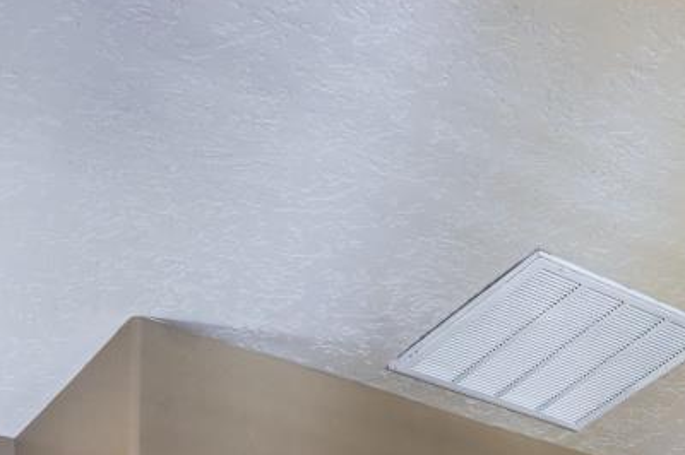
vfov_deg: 14.1
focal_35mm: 82
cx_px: 959
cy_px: 902
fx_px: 1559
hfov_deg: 21.6
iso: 200
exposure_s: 1/8
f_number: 8
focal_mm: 16
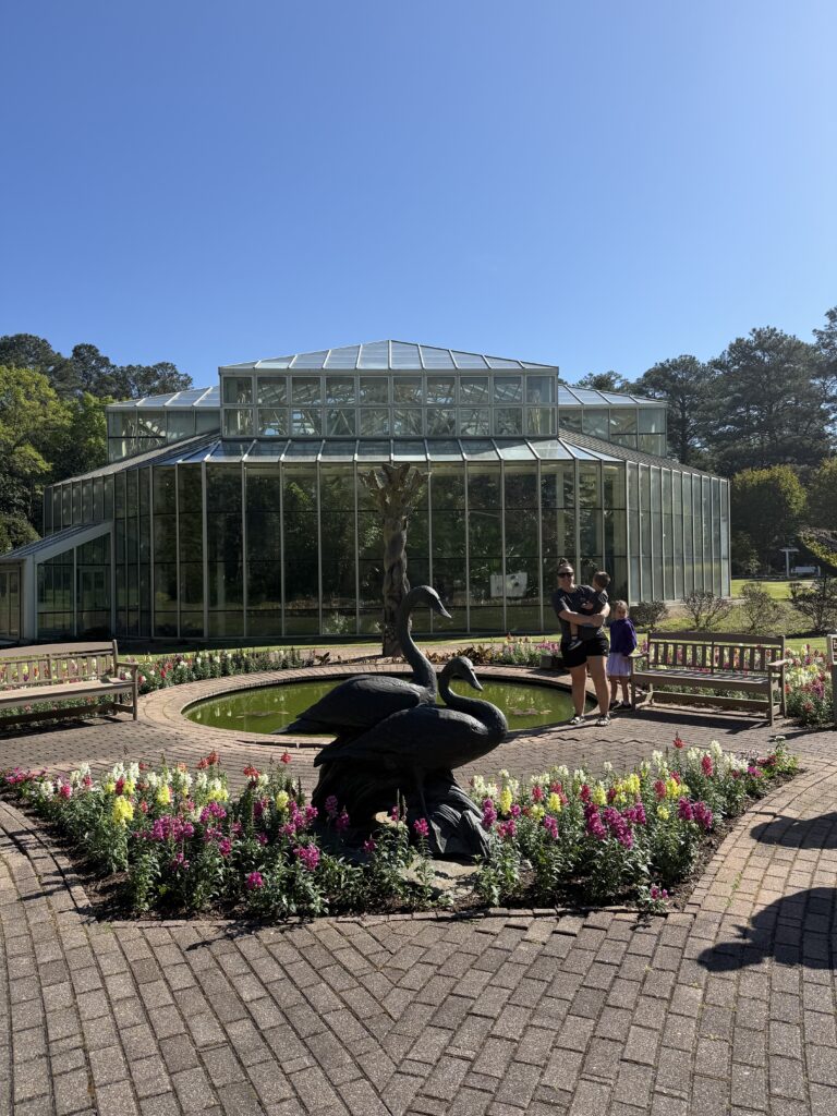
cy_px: 558
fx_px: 774
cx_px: 418
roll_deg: -0.3
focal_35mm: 24
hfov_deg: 56.8
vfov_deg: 71.6
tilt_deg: +2.5
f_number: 1.78
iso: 80
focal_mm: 6.76
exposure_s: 1/3584
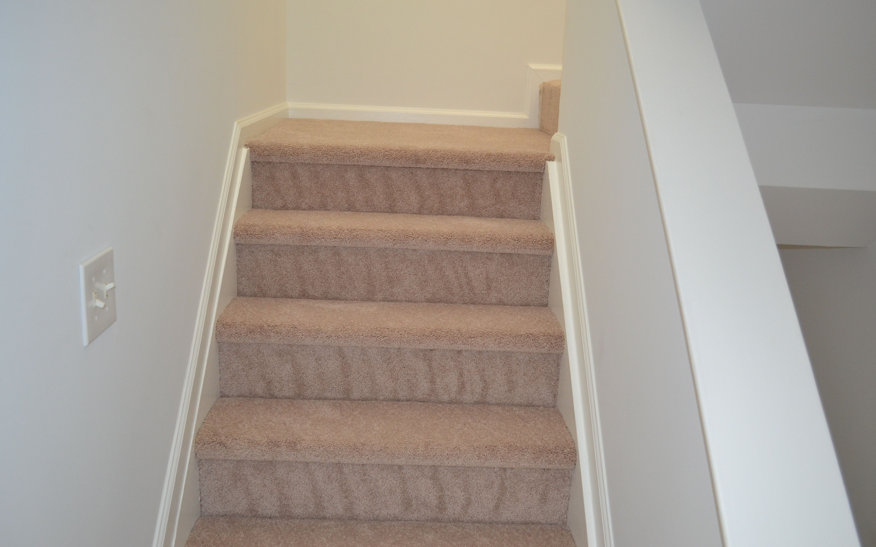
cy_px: 267
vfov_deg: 40.6
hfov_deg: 61.2
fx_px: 740
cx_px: 433
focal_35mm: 31
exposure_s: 1/60
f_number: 3.8
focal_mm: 20
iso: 720
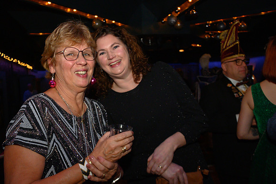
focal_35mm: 36
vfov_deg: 36.9
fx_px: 276
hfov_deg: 53.1
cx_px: 138
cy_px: 92
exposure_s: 1/160
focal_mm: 24
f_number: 6.3
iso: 640
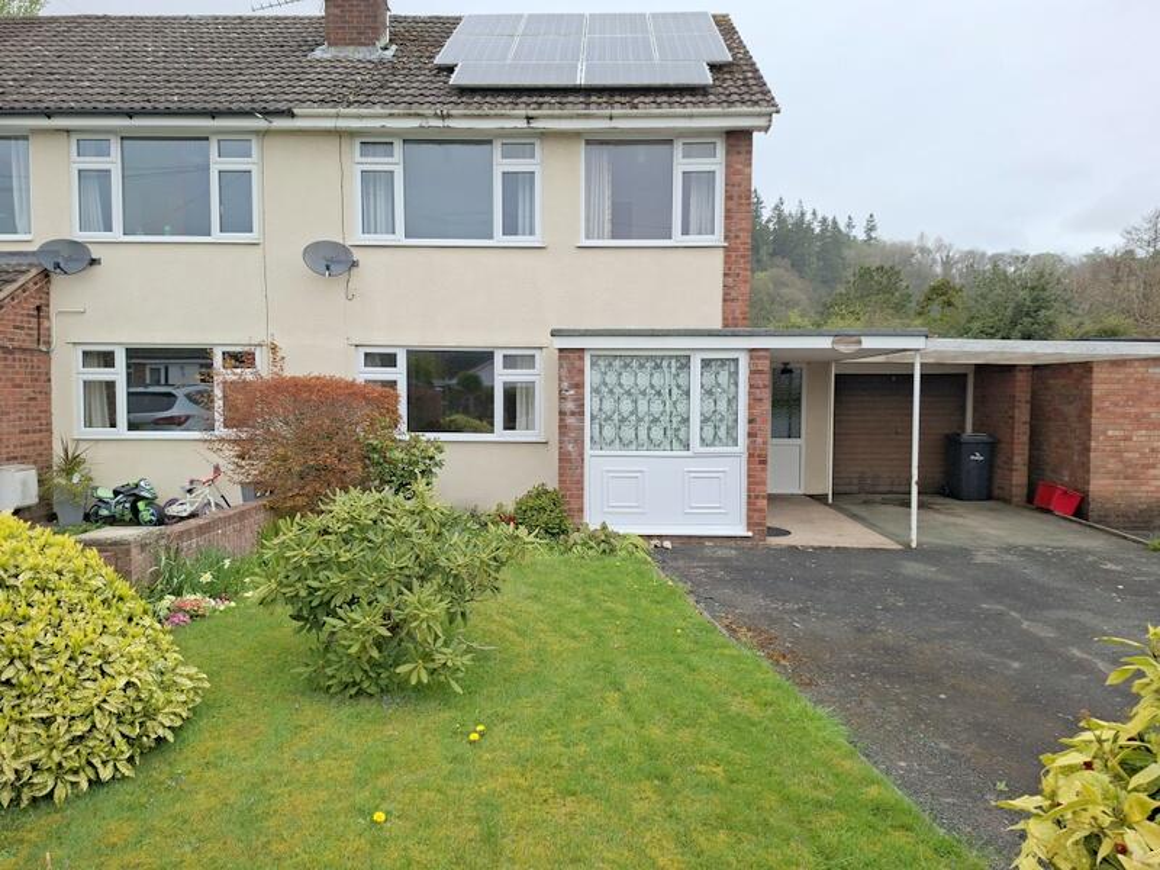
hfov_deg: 73.9
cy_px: 435
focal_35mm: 23
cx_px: 580
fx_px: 771
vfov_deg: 58.9
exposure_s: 1/365
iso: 50
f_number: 1.8
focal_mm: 5.54
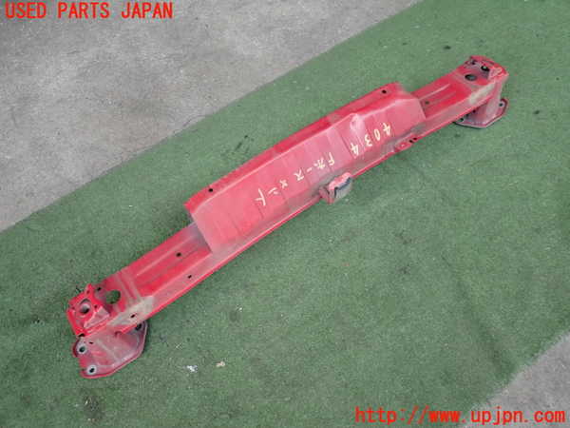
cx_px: 285
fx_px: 494
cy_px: 214
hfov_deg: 60.0
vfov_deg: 46.8
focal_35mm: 30
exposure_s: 1/125
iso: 200
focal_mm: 5.4
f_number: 2.3
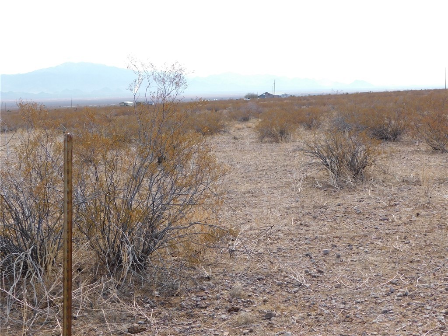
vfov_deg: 24.8
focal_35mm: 59
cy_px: 168
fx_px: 764
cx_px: 224
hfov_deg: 32.7
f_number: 4
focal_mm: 10.4
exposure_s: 1/500
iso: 125
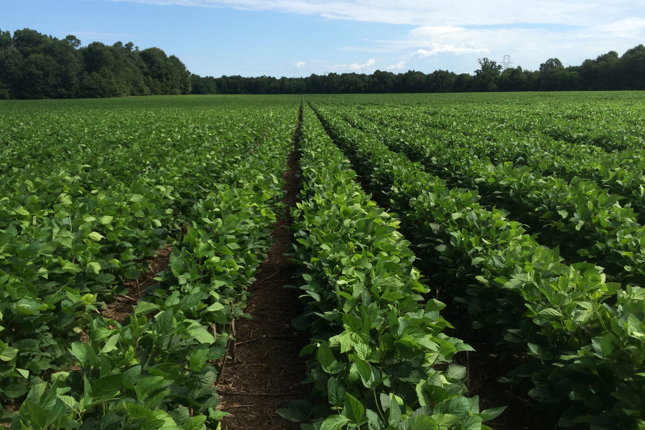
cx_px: 316
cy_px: 216
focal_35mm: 31
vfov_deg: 42.3
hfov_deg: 60.3
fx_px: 555
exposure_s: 1/1866
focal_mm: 4.15
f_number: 2.2
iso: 32
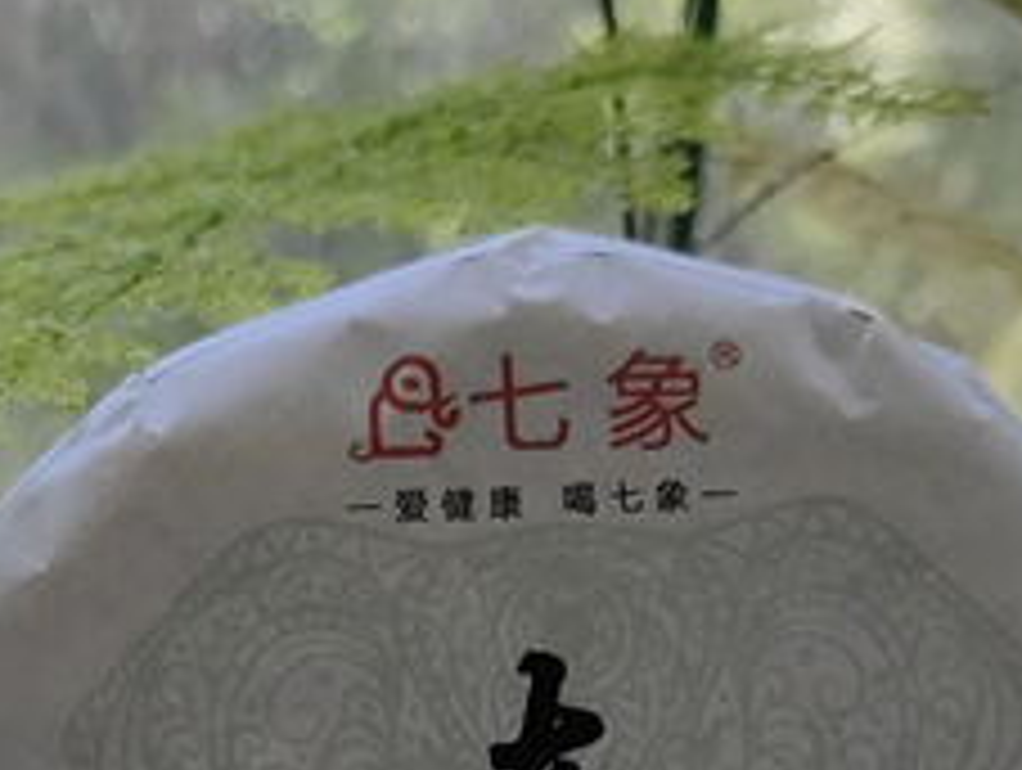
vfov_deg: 17.9
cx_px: 486
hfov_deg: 25.6
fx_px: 2247
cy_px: 1063
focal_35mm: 76
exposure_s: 1/900
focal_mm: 5.54
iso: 64
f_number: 1.8
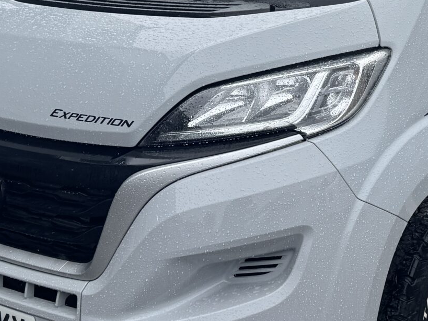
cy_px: 13
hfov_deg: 25.1
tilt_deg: -5.9
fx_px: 927
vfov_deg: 19.2
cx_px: 399
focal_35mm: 75
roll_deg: +1.4
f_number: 1.78
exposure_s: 1/1076
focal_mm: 6.76
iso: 80
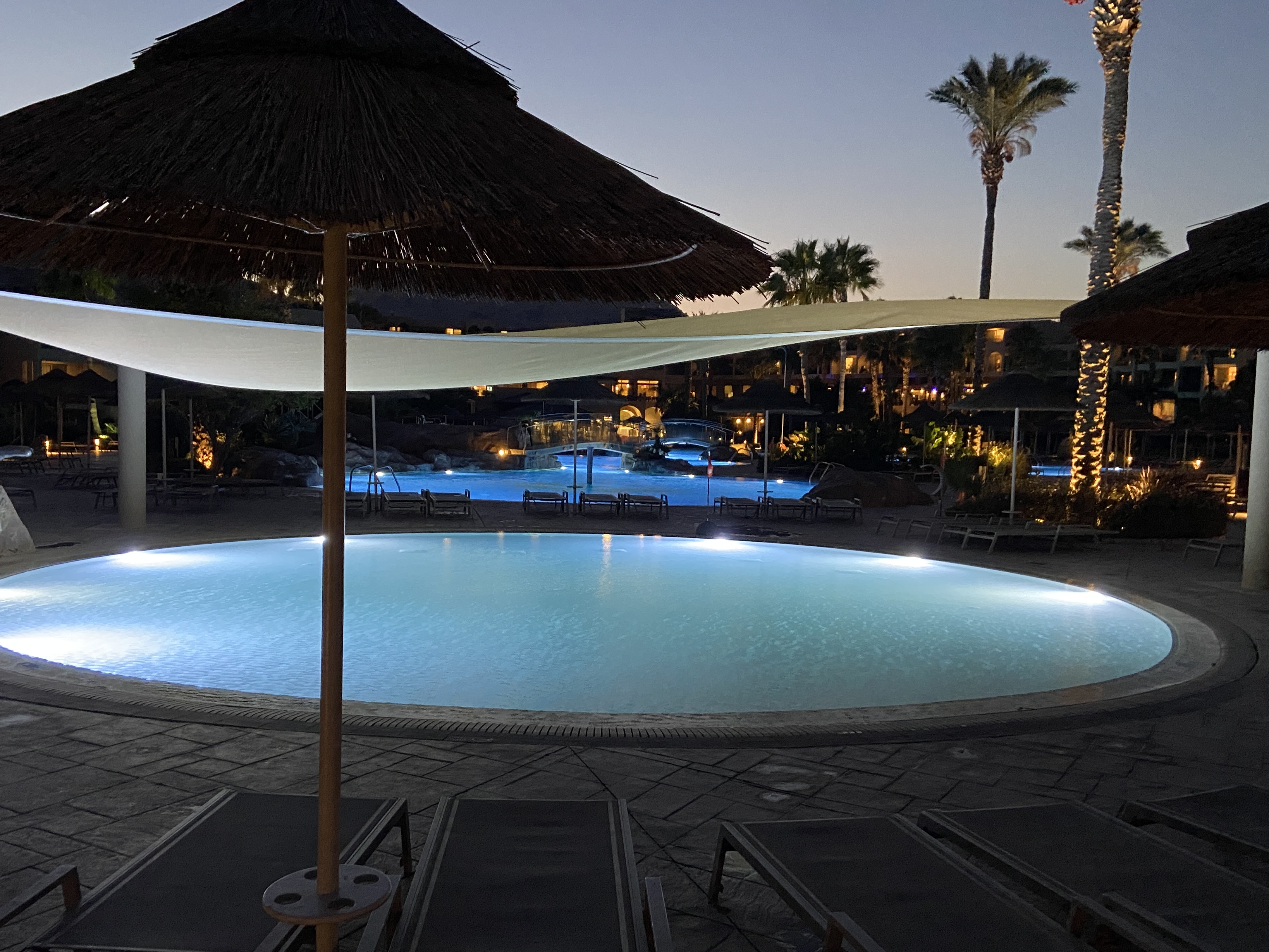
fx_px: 1173
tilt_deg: -5.0
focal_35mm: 32
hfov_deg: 56.8
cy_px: 531
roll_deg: -0.9
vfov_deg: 44.1
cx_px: 608
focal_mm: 4.25
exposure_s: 1/30
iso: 640
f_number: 1.8
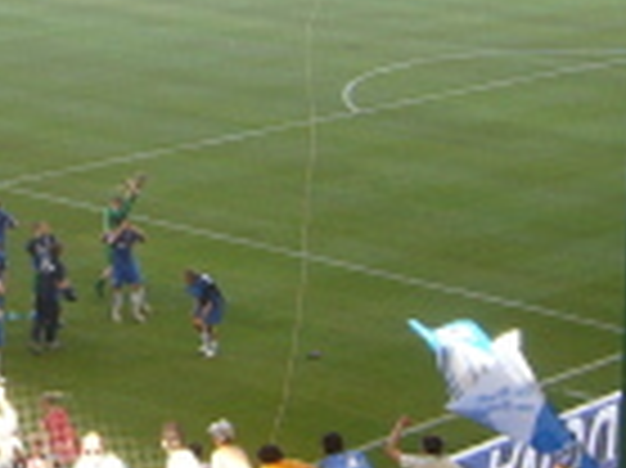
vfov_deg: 11.7
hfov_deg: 15.4
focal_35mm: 126
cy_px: 52
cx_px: 23
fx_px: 2277
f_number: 2.8
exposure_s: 1/60
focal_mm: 5.8
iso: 80
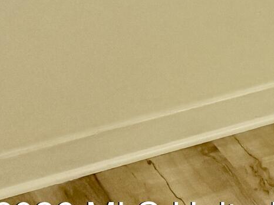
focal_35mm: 155
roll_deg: +0.3
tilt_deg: -1.8
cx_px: 846
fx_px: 1226
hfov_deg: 9.6
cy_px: -386
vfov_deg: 8.3
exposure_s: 1/120
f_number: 1.78
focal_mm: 6.76
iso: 160
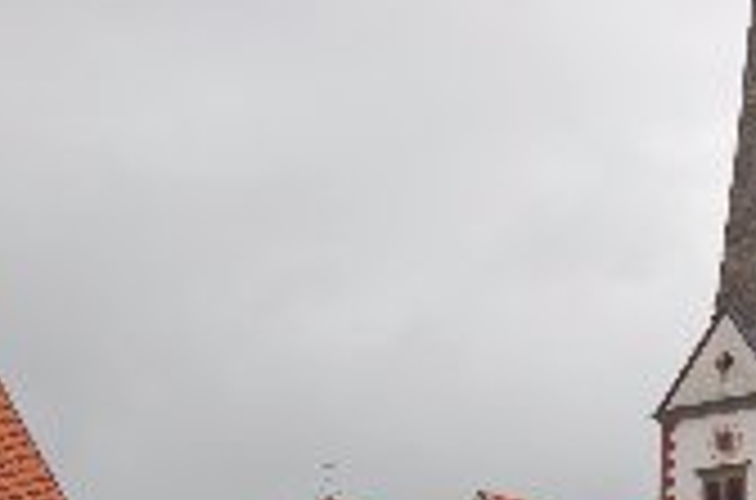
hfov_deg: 18.0
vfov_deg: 12.0
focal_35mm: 112
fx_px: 2345
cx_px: 673
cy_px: 498
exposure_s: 1/200
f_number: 7.1
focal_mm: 28
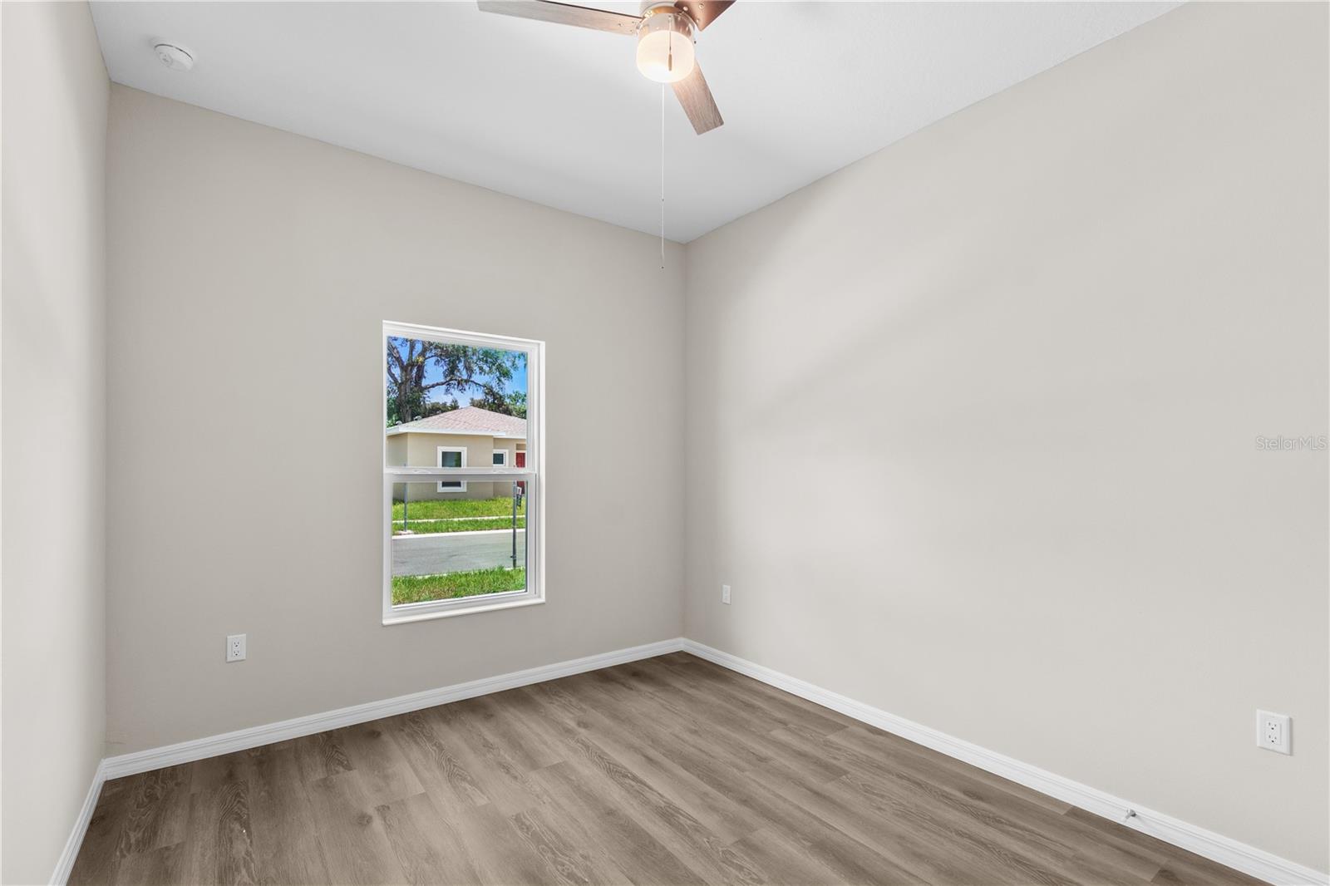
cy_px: 443
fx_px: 554
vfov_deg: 77.3
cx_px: 665
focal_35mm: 15
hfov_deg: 100.4
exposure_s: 1.6
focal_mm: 10
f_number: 7.1
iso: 100
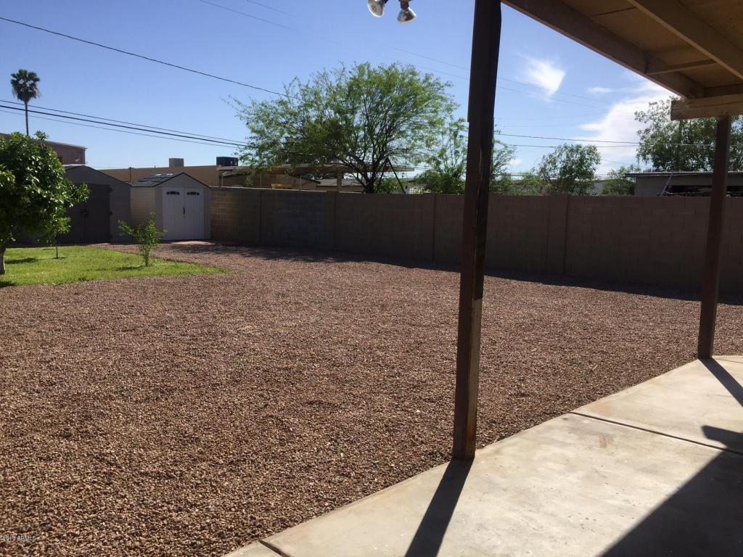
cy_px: 278
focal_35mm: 29
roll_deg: -2.3
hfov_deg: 61.7
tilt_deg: -6.3
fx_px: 622
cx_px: 372
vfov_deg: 48.2
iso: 32
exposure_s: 1/3049
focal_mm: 4.15
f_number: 2.2
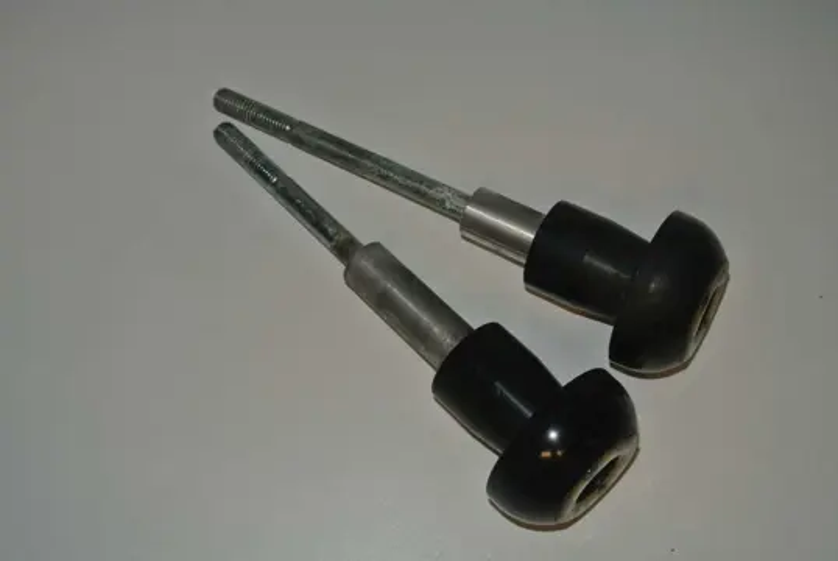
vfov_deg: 26.1
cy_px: 280
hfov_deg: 38.1
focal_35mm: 52
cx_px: 419
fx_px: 1212
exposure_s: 1/60
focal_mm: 19.6
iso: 200
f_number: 4.8
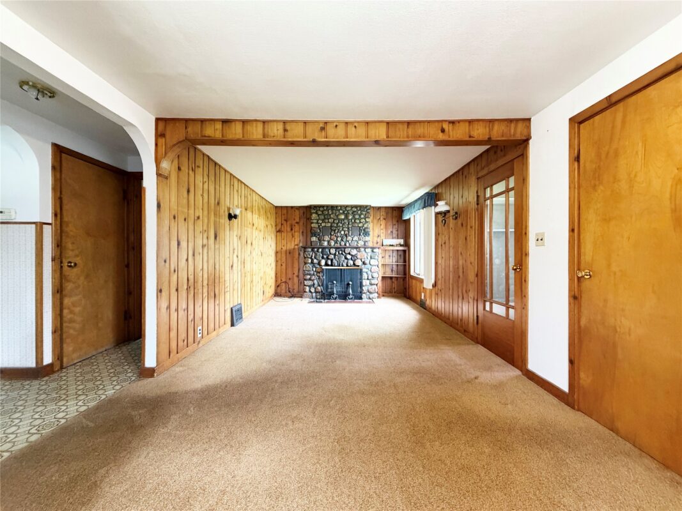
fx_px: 276
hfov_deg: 102.1
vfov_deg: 85.7
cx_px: 341
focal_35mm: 14
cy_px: 256
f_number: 2.2
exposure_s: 1/60
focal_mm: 2.22
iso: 320
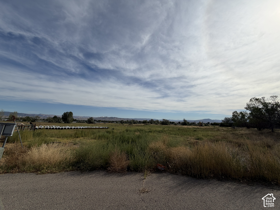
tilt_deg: +6.3
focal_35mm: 14
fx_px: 113
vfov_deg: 85.7
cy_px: 105
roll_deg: -0.9
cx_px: 140
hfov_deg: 102.1
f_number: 2.2
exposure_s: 1/2024
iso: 20
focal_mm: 2.22
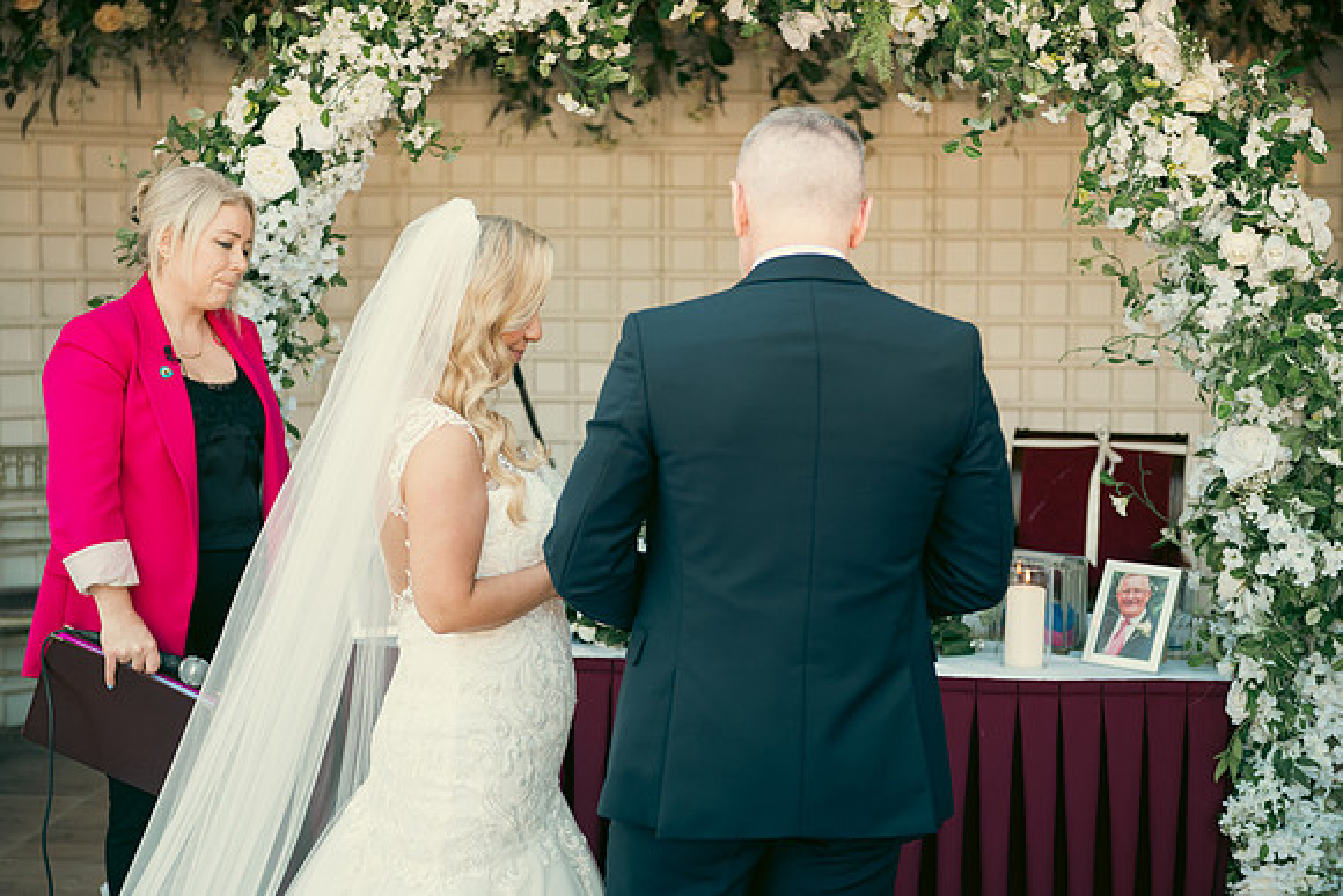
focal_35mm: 62
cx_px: 672
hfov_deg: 32.4
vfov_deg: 21.9
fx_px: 2313
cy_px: 448
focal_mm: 62
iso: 320
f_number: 3.5
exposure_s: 1/250
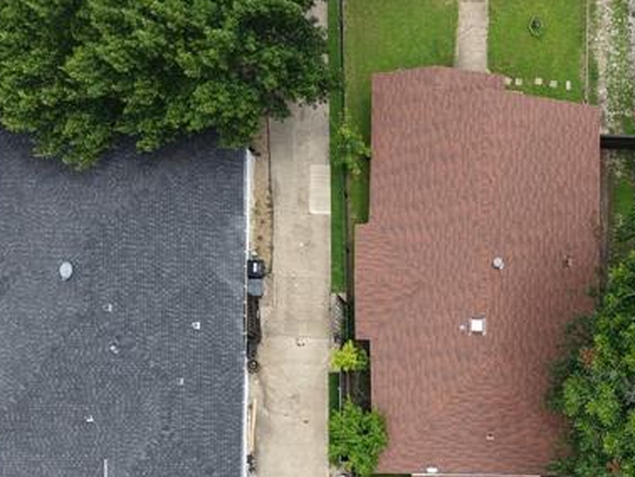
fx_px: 1193
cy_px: 457
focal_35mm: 65
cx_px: 539
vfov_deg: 21.9
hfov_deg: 28.9
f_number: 1.8
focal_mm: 8.67
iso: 160
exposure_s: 1/2500
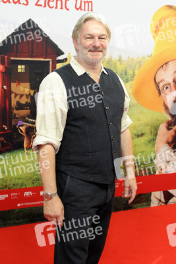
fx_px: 293
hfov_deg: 33.4
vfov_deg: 48.4
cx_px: 88
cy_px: 132
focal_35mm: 40
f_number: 6.3
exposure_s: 1/160
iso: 1600
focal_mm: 40
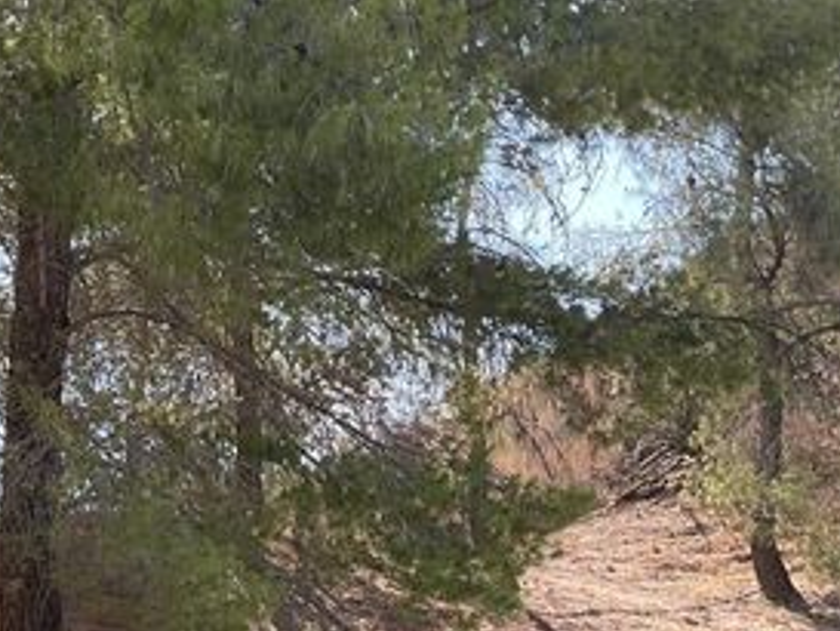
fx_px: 1651
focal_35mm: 68
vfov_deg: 21.3
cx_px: 200
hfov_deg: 28.1
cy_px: 536
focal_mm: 3
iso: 16
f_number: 1.8
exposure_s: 1/248
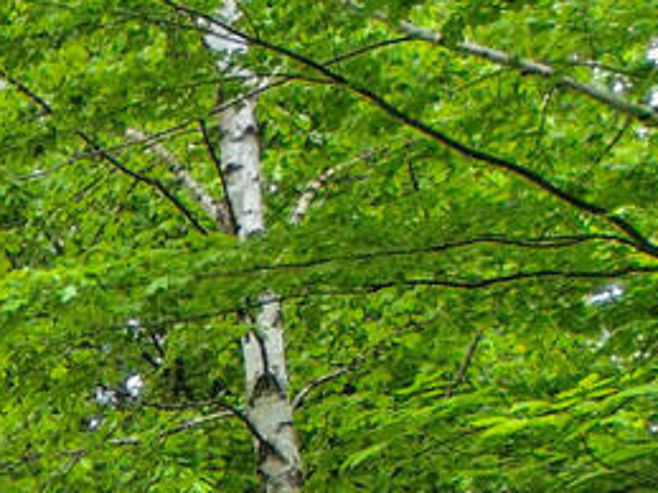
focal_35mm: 148
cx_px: -1316
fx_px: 2812
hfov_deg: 10.0
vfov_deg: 9.0
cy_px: 1203
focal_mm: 6.72
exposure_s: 1/800
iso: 200
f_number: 1.7
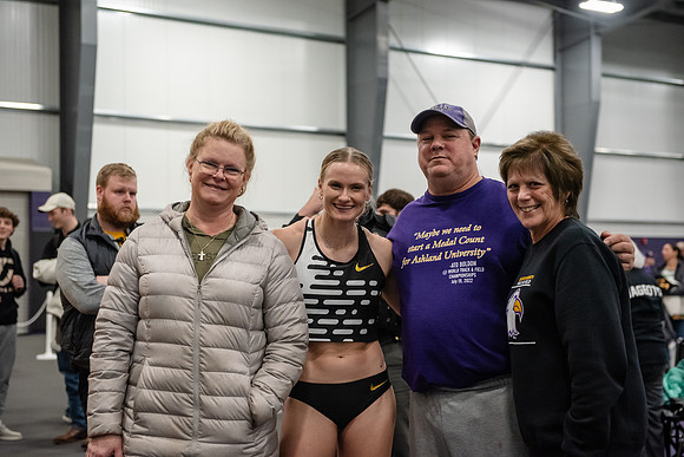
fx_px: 1102
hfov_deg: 34.5
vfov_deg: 23.4
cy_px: 228
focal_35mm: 58
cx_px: 342
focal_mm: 58
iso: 5000
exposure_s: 1/400
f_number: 3.5
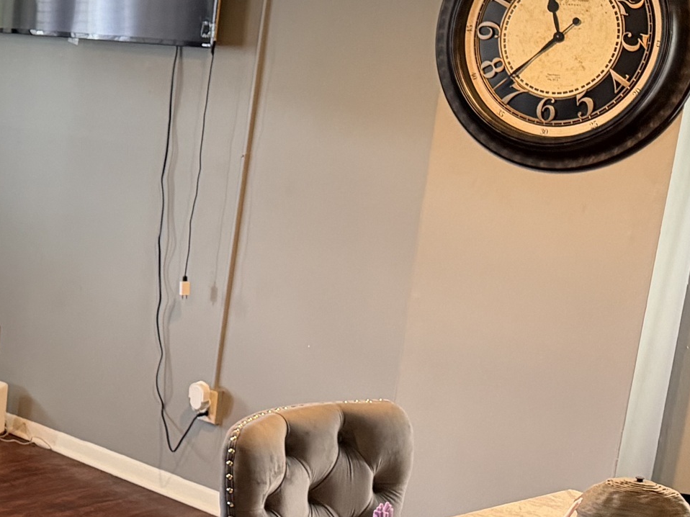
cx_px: -307
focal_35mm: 77
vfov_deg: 19.1
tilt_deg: -14.2
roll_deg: -2.0
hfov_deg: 21.7
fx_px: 1534
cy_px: 311
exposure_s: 1/40
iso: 640
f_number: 1.78
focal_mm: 6.76
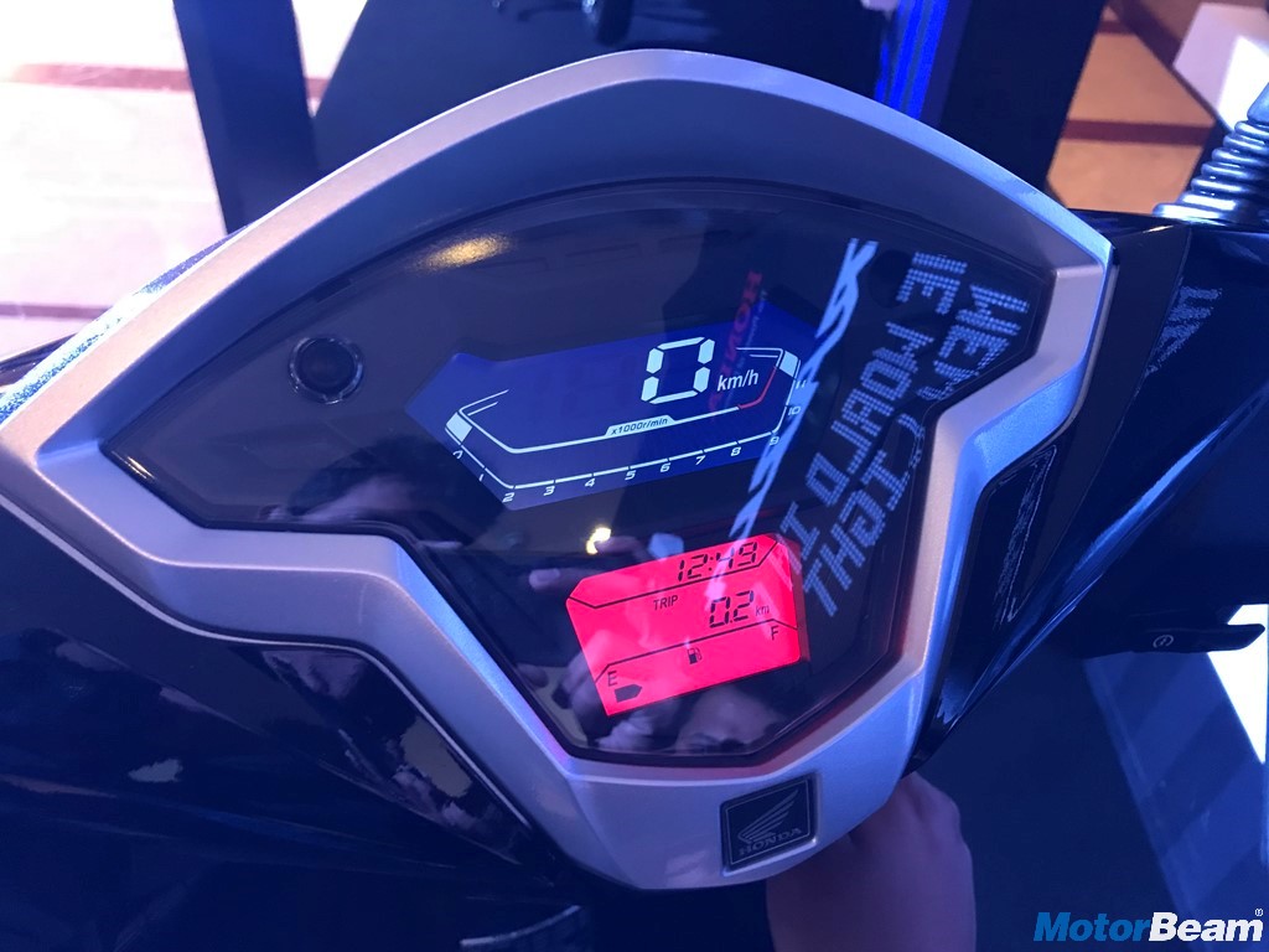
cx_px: 634
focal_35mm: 28
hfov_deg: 63.4
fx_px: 1026
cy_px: 476
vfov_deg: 49.7
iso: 100
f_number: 1.8
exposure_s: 1/8
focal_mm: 3.99
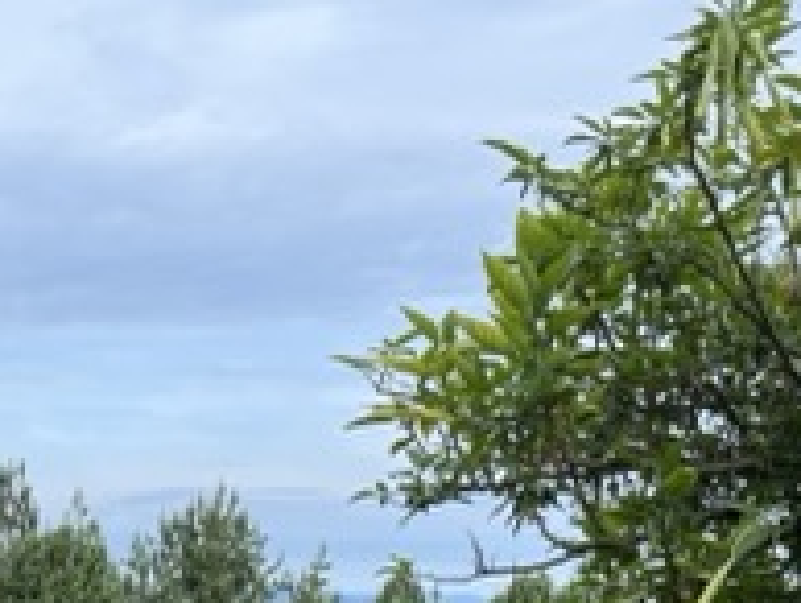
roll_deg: -0.6
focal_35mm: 79
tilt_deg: -12.4
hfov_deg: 23.6
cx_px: -12
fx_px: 1830
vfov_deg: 16.5
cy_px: 983
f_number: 1.78
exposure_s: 1/1314
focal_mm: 6.76
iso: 100
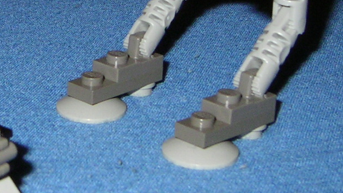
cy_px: 15
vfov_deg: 10.3
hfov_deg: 18.1
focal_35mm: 117
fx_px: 1064
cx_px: 60
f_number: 5.4
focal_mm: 6.6
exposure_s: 1/35.4
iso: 100
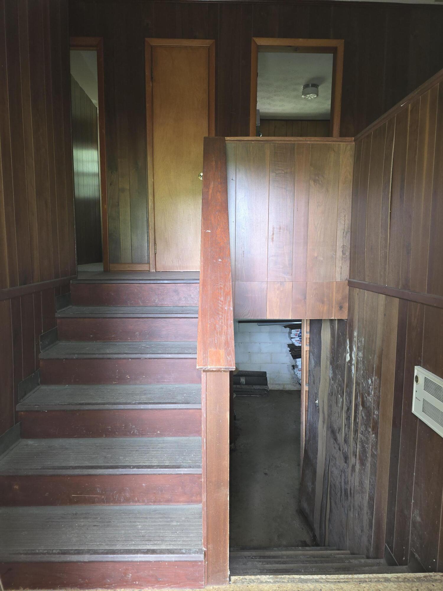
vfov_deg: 73.9
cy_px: 296
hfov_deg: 58.9
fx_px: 392
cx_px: 222
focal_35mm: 23
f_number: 1.7
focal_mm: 6.3
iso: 125
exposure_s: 1/15
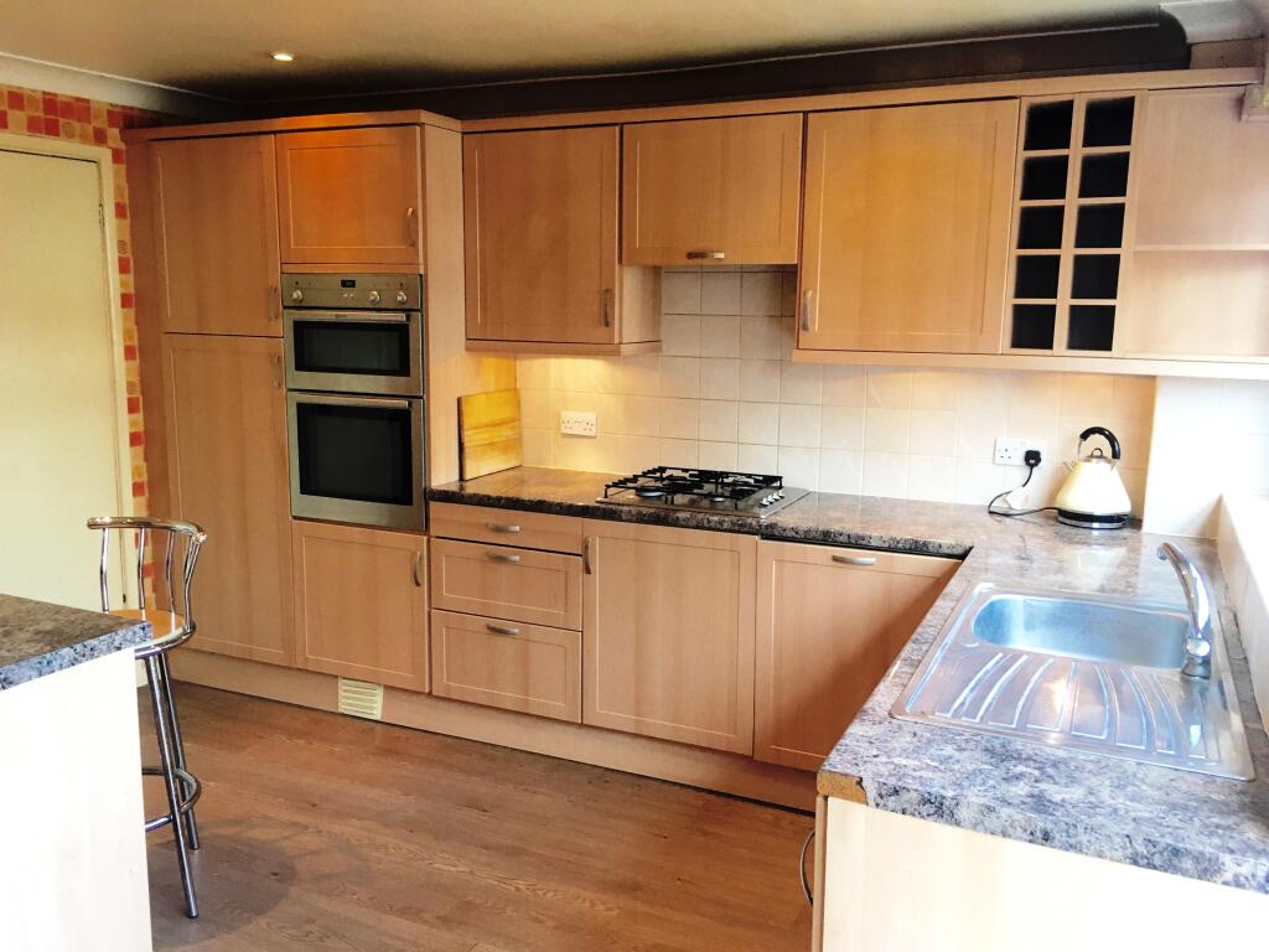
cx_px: 634
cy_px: 476
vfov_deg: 48.2
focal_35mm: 29
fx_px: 1063
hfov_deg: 61.7
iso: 50
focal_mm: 4.15
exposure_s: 1/33
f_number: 2.2
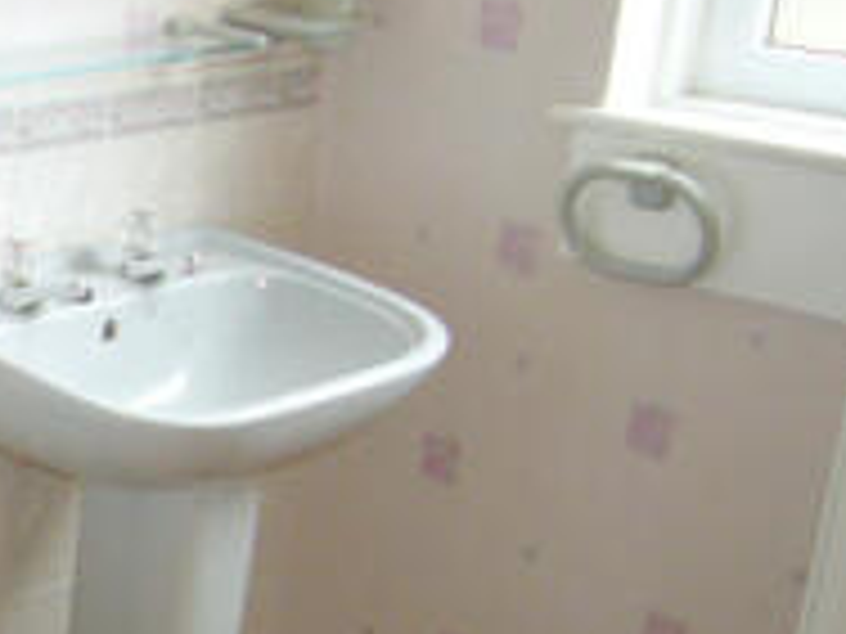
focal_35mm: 87
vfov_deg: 16.6
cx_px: -331
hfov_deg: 20.1
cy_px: 623
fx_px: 2126
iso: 100
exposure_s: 1/30
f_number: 2.8
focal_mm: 4.6
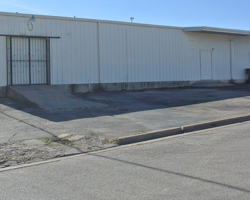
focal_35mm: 46
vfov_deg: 32.5
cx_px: 80
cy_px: 69
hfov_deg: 39.8
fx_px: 340
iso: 100
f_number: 4
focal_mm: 10
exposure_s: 1/1000
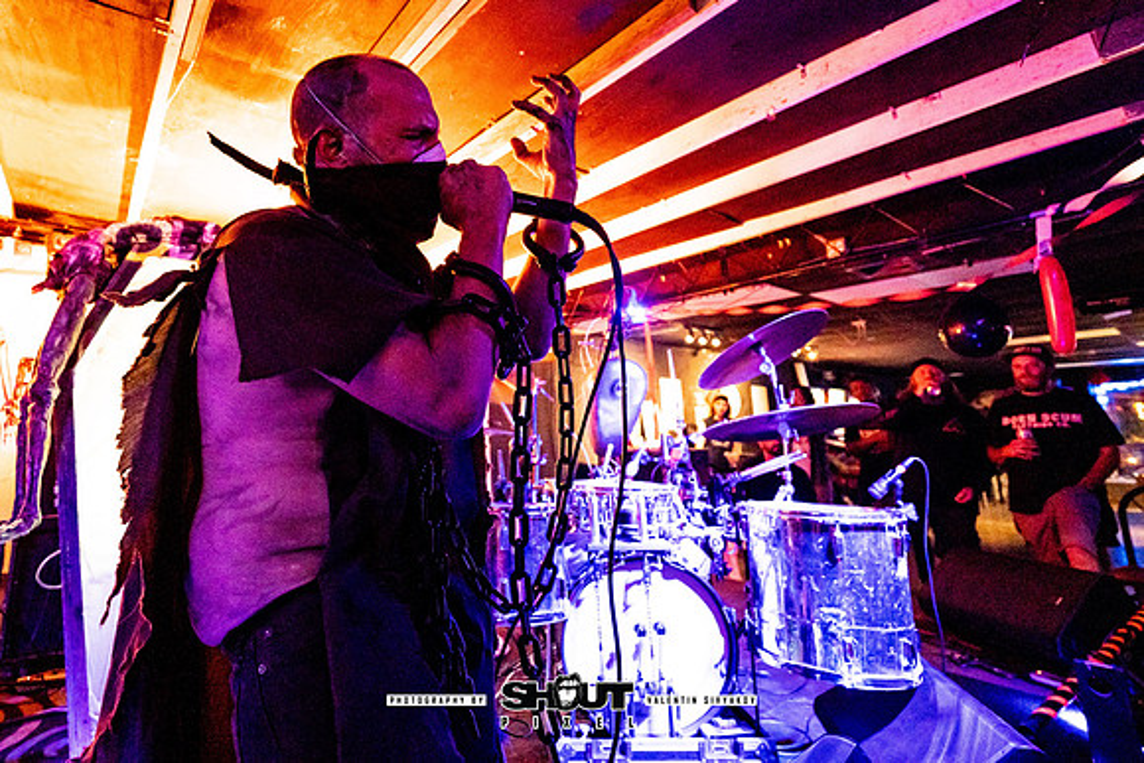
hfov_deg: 93.9
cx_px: 469
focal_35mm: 17
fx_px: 525
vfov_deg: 71.5
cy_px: 313
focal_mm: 14
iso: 3200
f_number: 2.8
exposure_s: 1/200
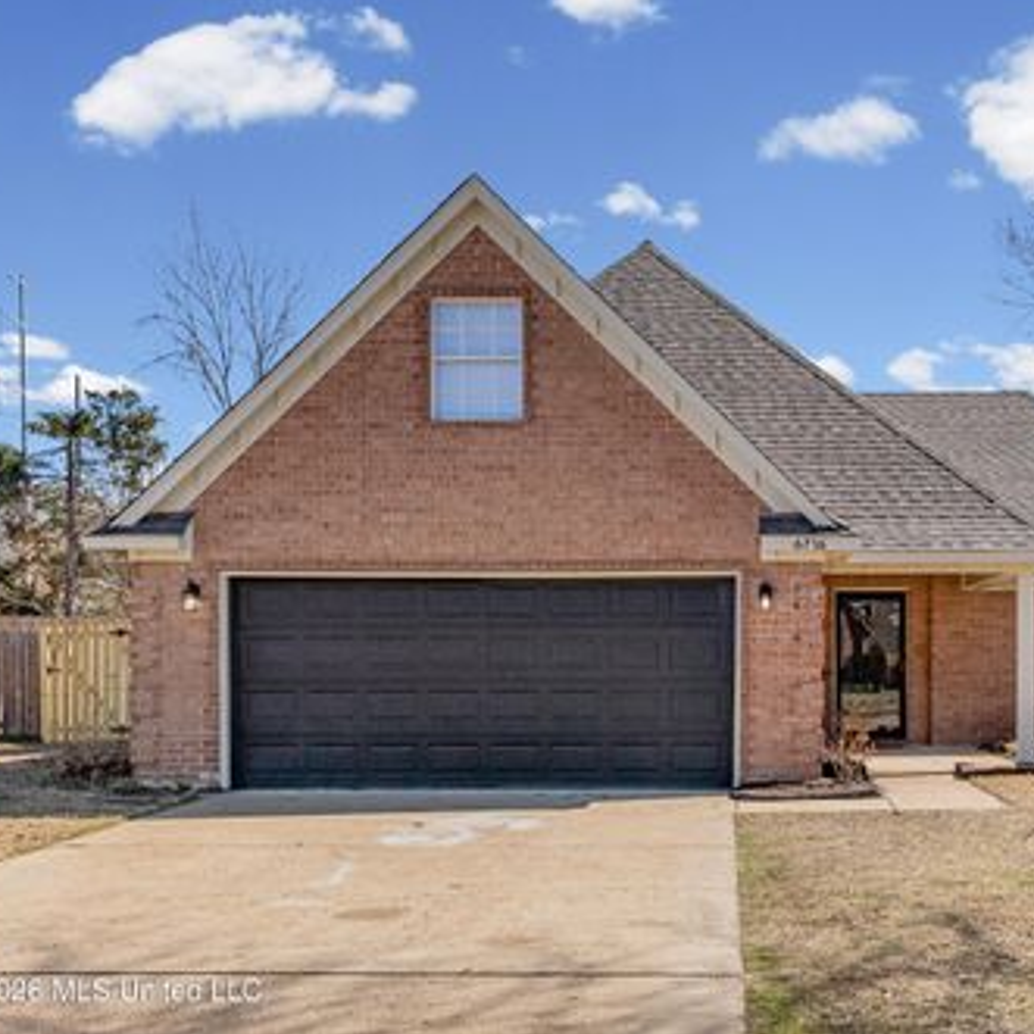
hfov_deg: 36.9
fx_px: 1521
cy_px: 515
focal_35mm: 45
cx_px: 734
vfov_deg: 37.6
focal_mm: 35
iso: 800
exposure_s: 1/2000
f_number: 9
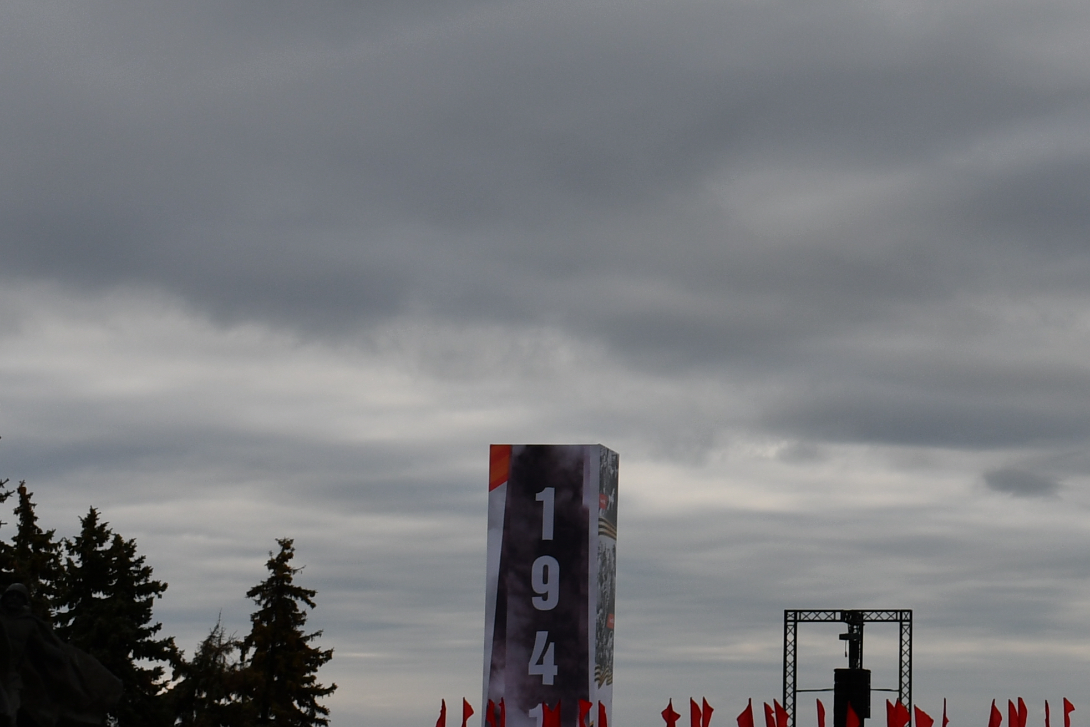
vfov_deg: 13.3
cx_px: 1109
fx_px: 3088
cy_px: 80
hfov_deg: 19.4
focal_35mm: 102
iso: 100
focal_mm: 24
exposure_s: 1/320
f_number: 9
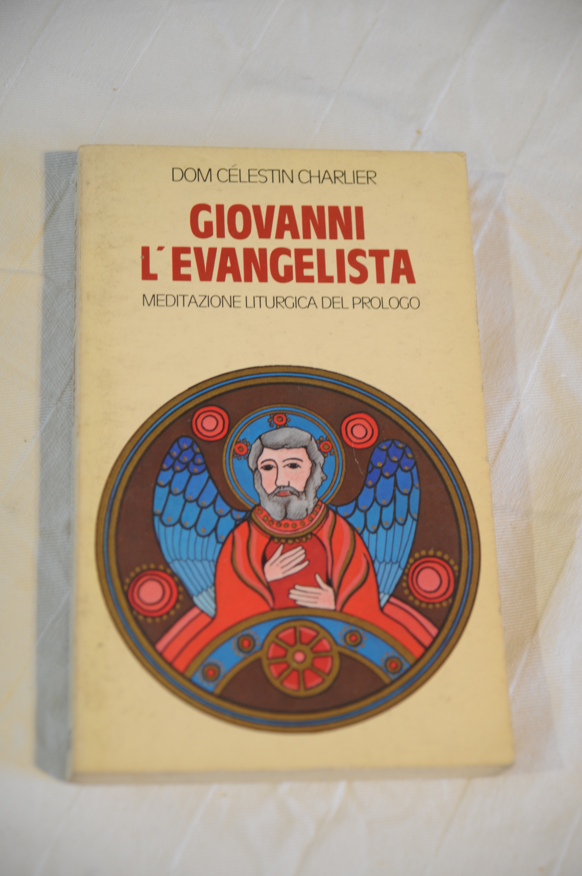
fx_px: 1823
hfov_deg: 18.1
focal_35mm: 75
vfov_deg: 27.0
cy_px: 438
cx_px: 291
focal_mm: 50
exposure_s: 1/20
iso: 200
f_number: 2.8
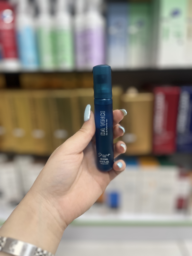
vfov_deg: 67.3
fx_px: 192
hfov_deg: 53.1
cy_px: 128
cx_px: 96
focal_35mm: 26
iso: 80
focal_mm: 5.1
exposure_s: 1/50
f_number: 1.6
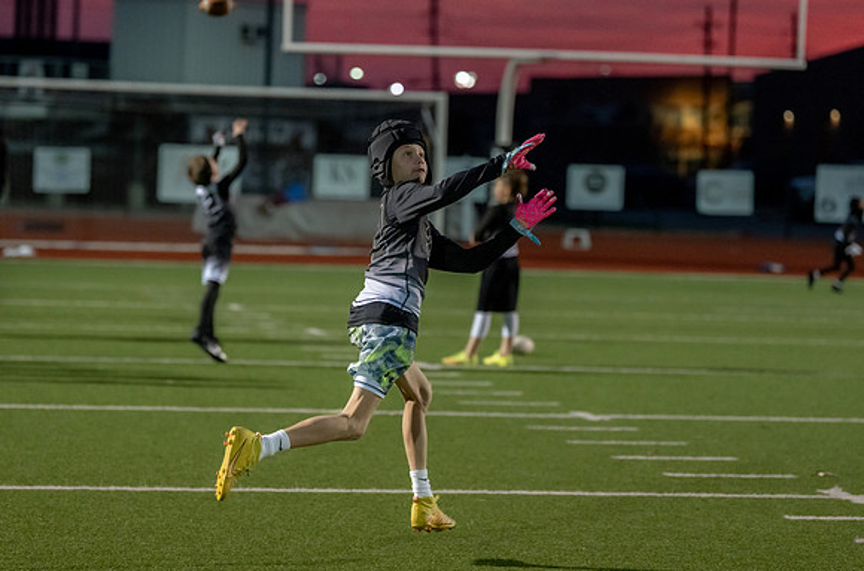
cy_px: 239
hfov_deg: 14.5
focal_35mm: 142
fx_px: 3388
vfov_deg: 9.6
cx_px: 371
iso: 4000
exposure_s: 1/1000
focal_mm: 117
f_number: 2.8
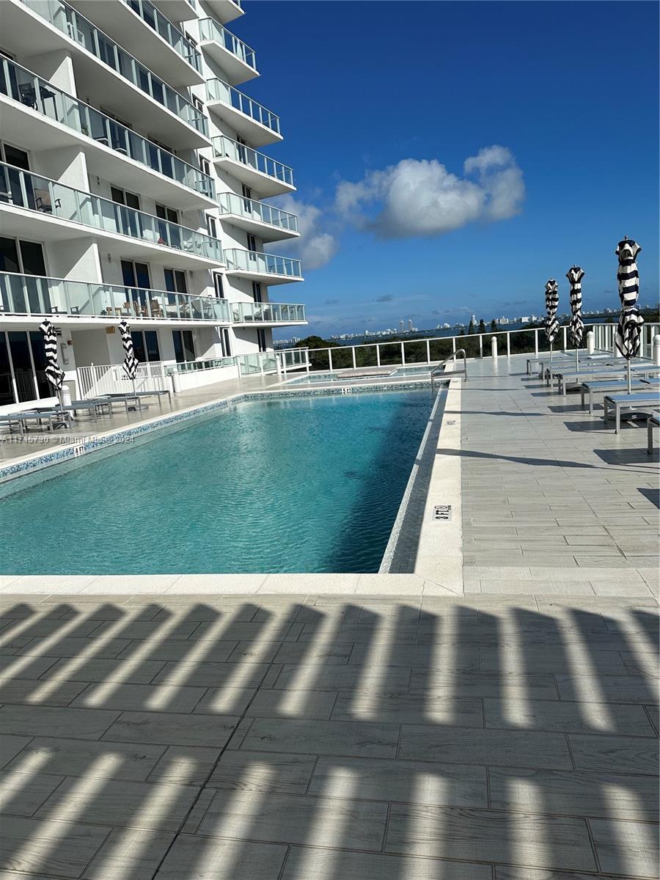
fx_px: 610
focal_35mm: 24
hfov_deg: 56.8
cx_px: 330
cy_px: 440
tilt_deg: -6.6
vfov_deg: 71.6
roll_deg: +3.7
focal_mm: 6.86
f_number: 1.78
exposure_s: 1/12048
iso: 80
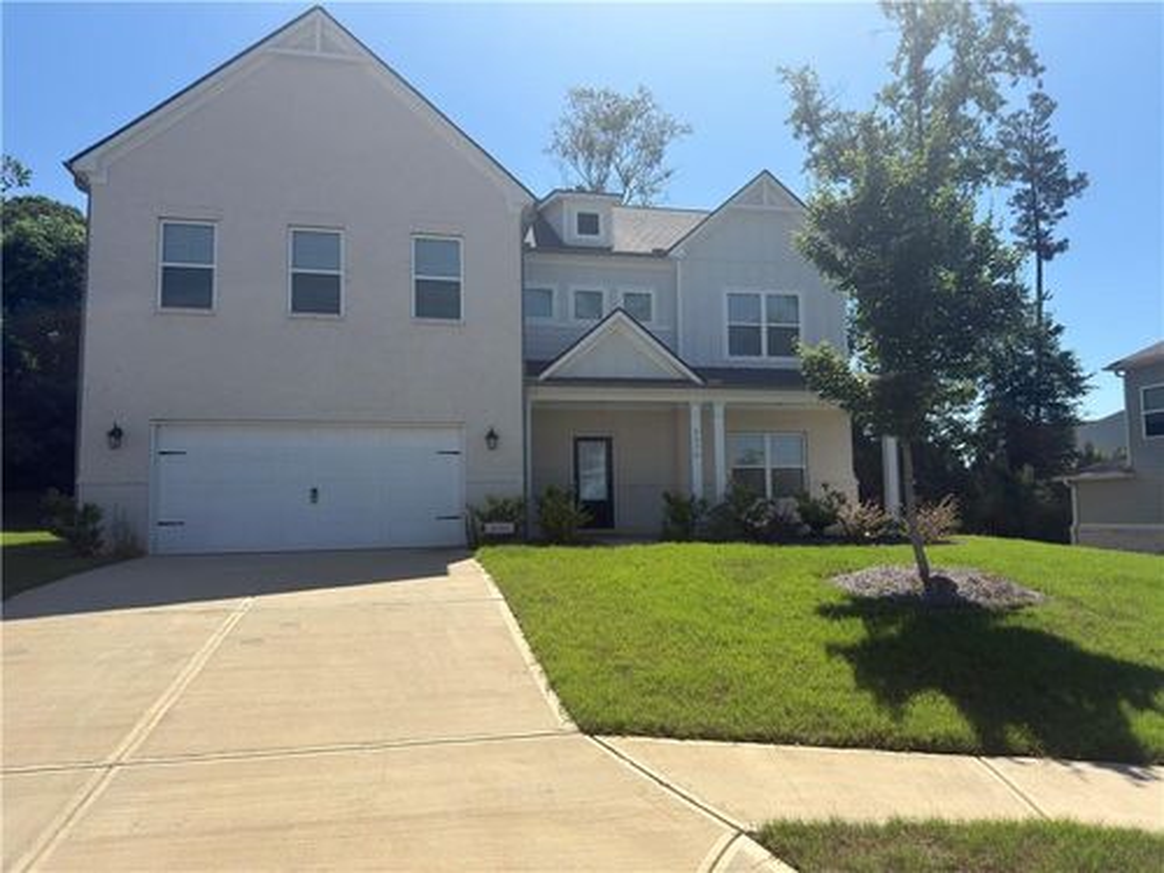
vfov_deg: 56.8
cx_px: 582
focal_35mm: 24
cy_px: 436
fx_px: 807
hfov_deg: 71.6
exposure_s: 1/5000
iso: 64
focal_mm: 6.76
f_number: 1.78
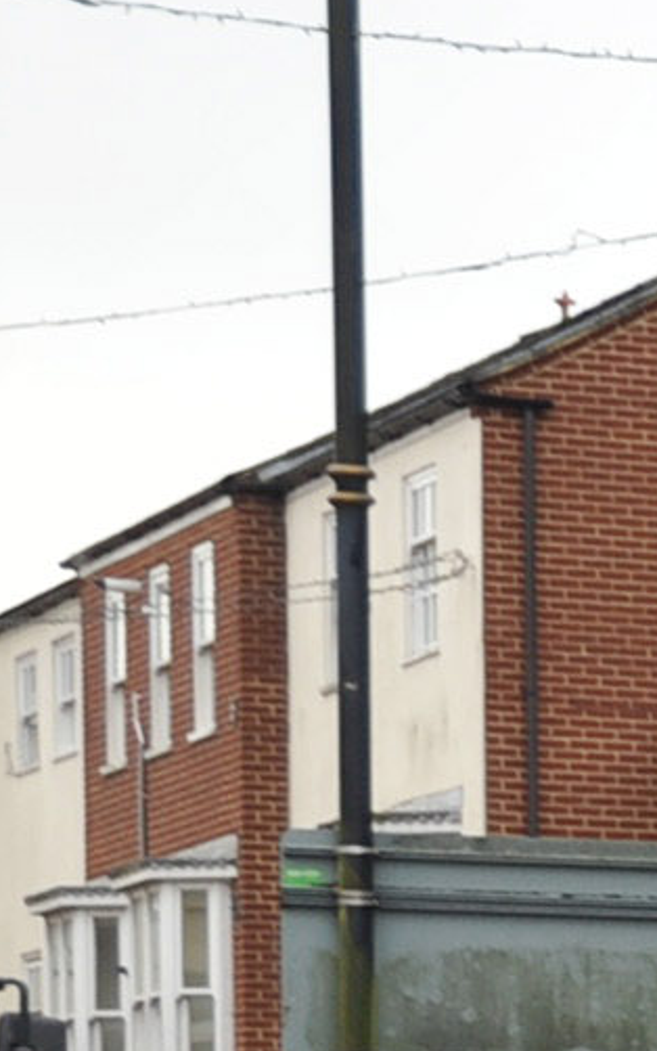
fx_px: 8332
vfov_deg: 7.1
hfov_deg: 4.1
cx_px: 3074
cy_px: 1604
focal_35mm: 291
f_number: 7.1
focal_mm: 45
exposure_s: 1/200
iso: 500
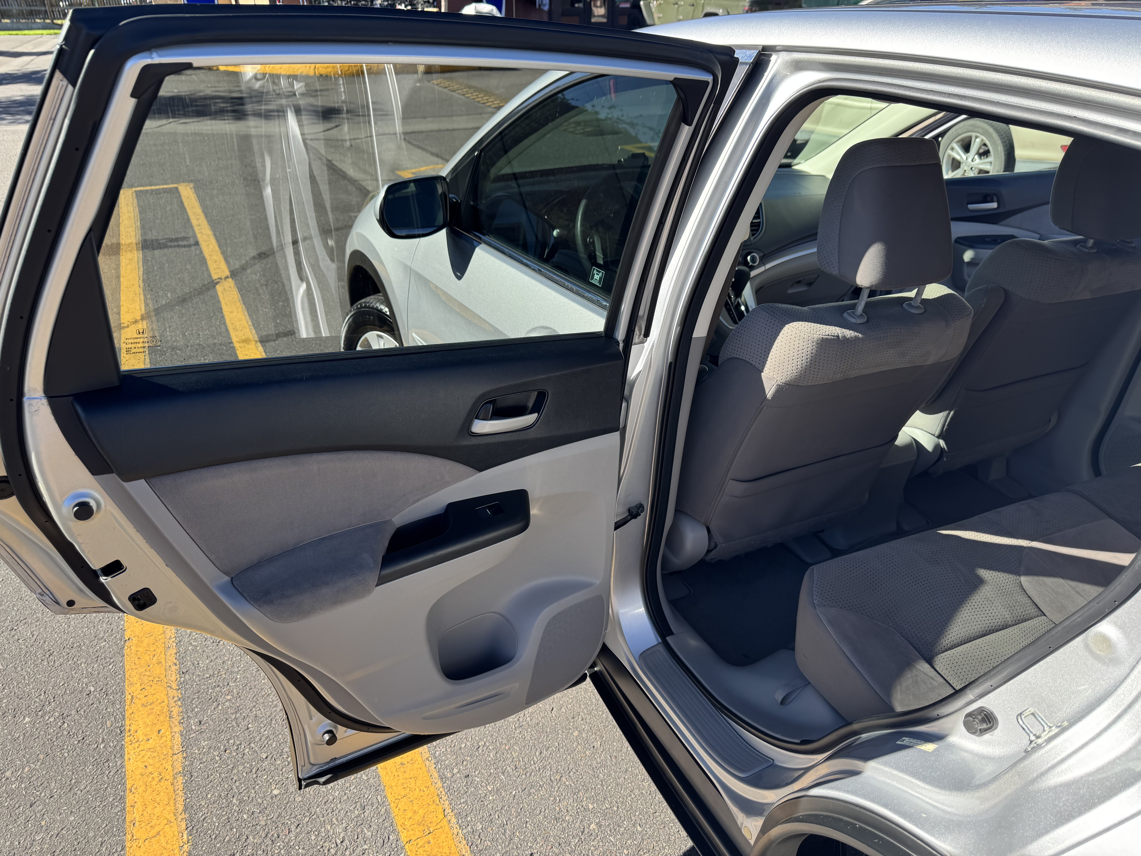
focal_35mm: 24
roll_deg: +0.1
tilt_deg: -29.9
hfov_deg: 71.6
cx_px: 570
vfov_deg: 56.8
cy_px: 428
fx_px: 791
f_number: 1.78
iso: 80
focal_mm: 6.76
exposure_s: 1/747
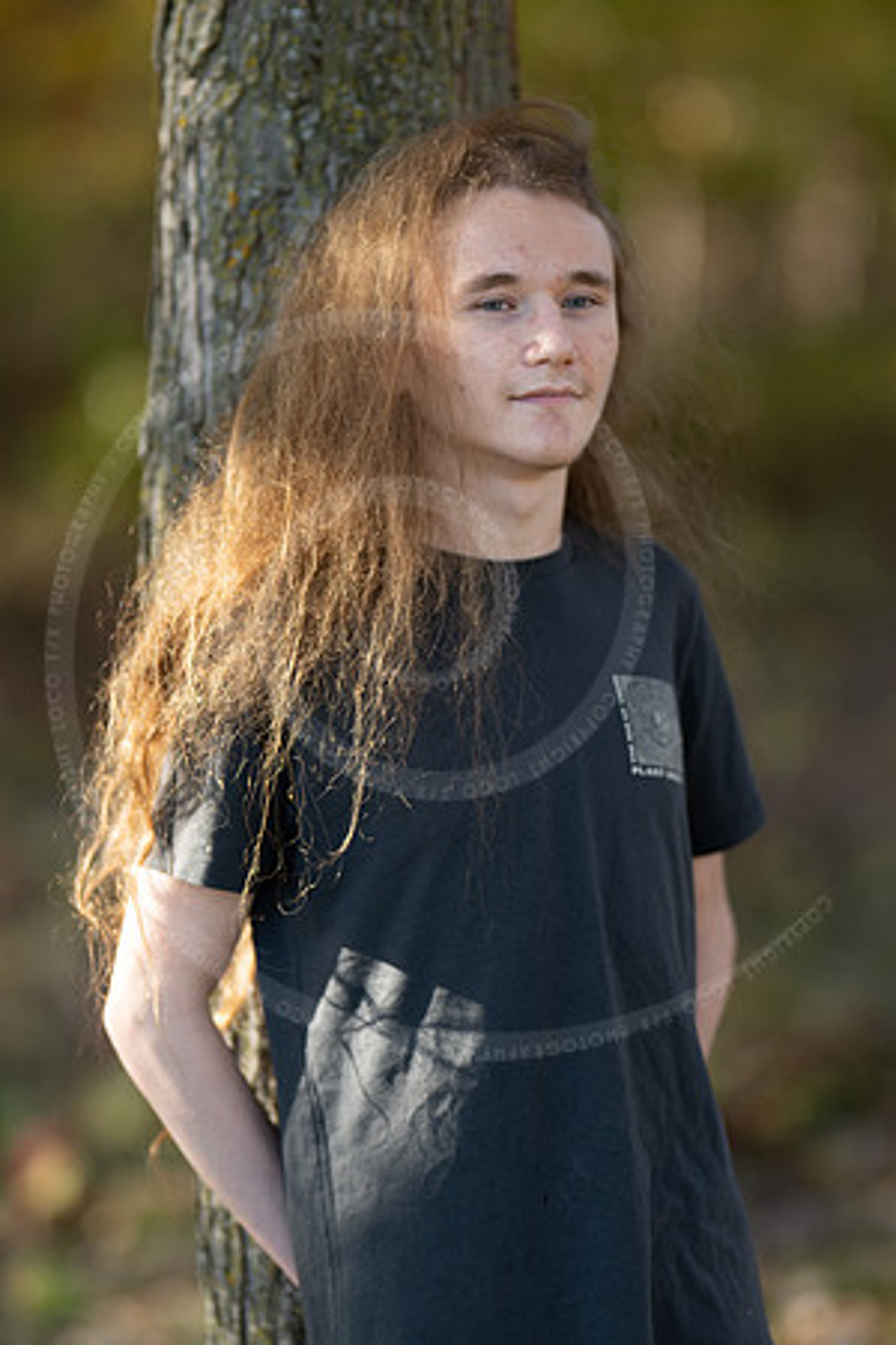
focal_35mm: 127
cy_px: 672
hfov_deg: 10.8
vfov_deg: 16.1
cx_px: 448
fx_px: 4741
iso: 80
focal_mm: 85
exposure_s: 1/1000
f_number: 1.2
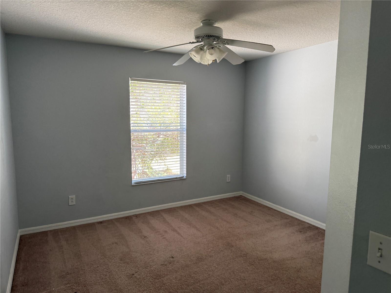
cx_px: 196
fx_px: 271
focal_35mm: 24
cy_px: 146
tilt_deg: -5.4
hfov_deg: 71.6
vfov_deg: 56.8
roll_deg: -0.1
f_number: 1.78
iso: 200
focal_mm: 6.76
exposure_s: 1/121
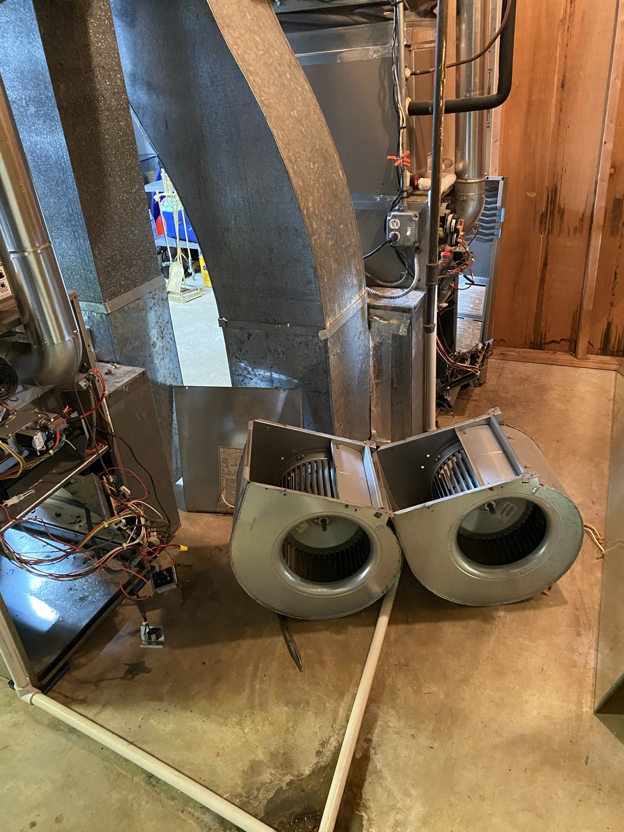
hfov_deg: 53.1
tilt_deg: -29.2
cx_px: 312
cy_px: 416
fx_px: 625
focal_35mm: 26
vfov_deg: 67.3
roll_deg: +5.3
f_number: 1.8
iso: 800
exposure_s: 1/30
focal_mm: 4.25
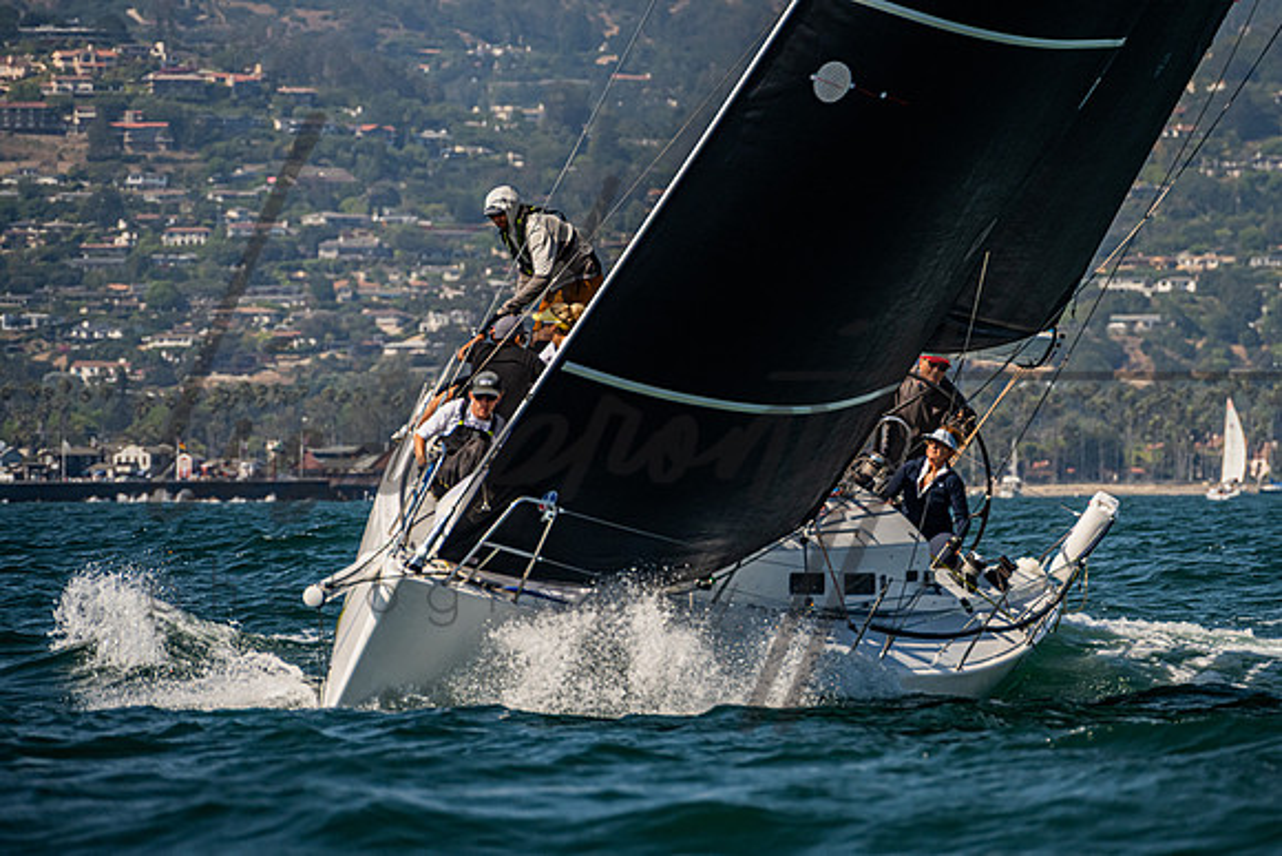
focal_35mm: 440
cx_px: 777
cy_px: 347
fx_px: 15674
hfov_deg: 4.7
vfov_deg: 3.1
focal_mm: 360
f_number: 8
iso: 500
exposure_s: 1/2500
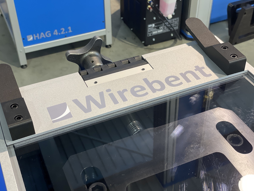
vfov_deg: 27.5
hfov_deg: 36.2
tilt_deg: -39.7
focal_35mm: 53
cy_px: 95
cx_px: 126
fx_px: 389
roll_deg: +1.0
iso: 125
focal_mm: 6
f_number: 2
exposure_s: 1/33
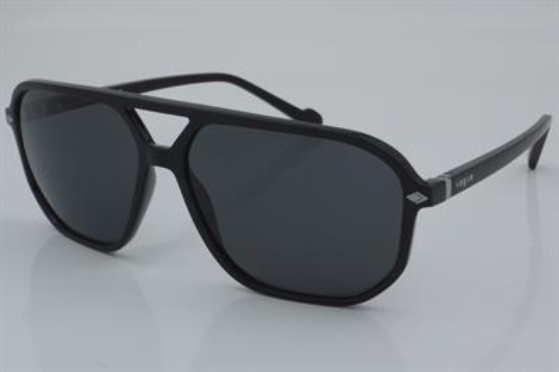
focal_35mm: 75
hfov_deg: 27.0
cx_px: 280
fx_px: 1164
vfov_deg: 18.2
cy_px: 186
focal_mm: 50
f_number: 32
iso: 100
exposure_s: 1/4
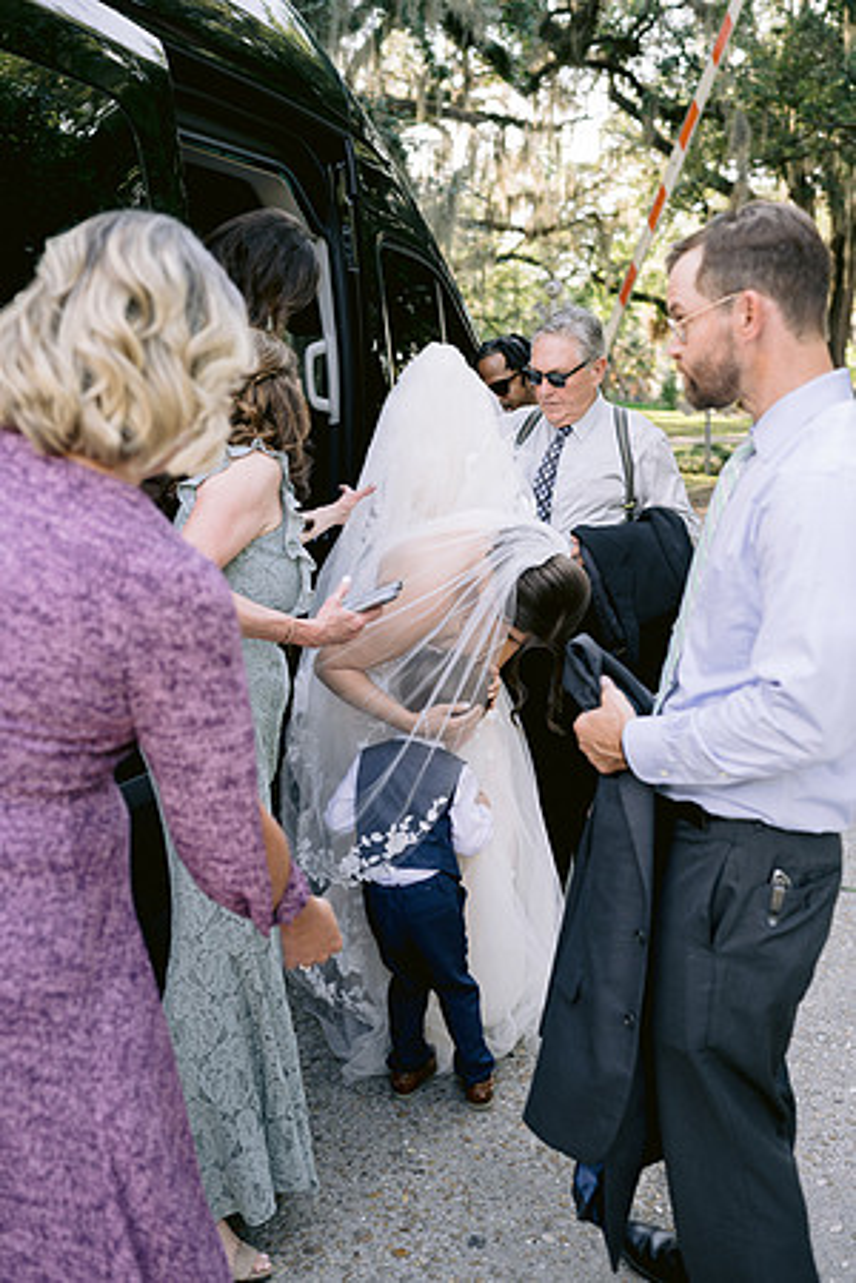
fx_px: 1248
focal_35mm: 35
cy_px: 642
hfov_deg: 37.9
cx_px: 428
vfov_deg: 54.4
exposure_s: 1/250
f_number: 2.8
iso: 250
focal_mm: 35
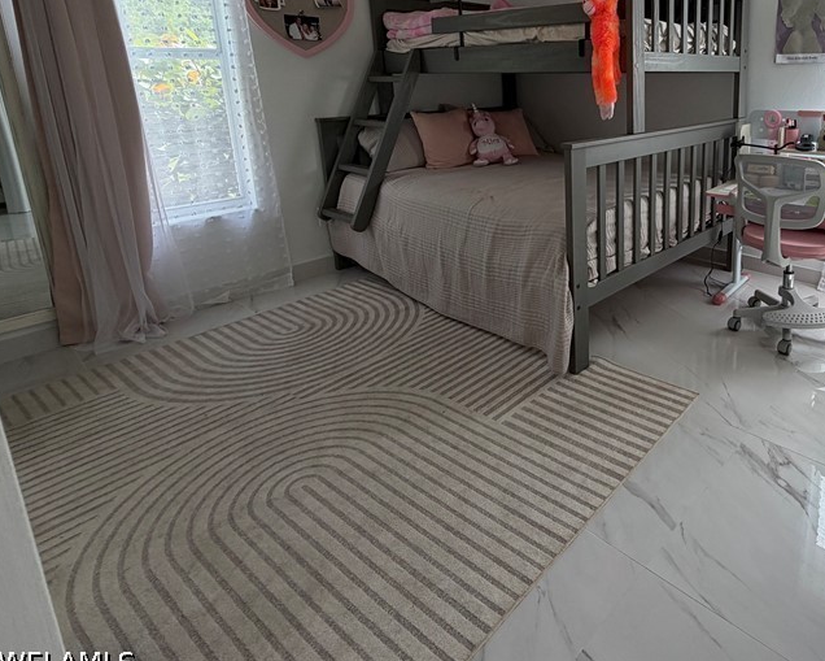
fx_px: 537
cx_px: 637
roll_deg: +0.5
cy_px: 186
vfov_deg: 60.5
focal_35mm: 22
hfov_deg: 69.1
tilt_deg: -11.7
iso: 50
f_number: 2.2
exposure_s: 1/179
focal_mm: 2.22
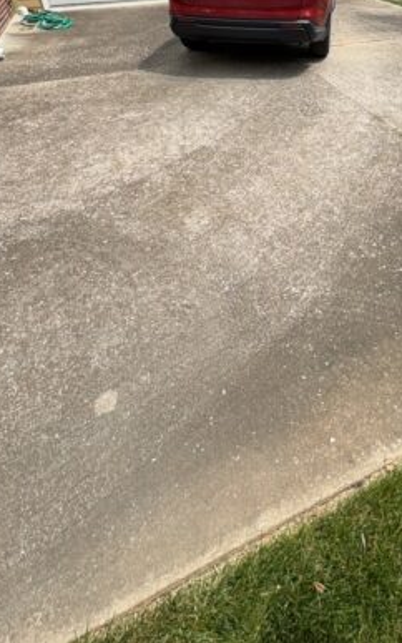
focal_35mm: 23
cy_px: 146
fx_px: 403
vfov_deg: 70.9
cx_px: 299
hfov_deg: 50.9
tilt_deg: -32.5
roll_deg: +2.9
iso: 16
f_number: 2.2
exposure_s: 1/534
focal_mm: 2.22
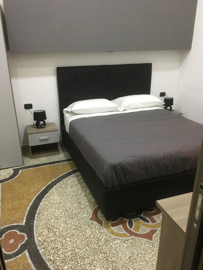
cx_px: 102
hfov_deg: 48.2
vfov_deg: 61.7
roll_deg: +0.0
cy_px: 135
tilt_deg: -21.5
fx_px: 227
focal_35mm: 29
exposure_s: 1/17
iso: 250
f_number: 2.2
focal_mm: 4.15
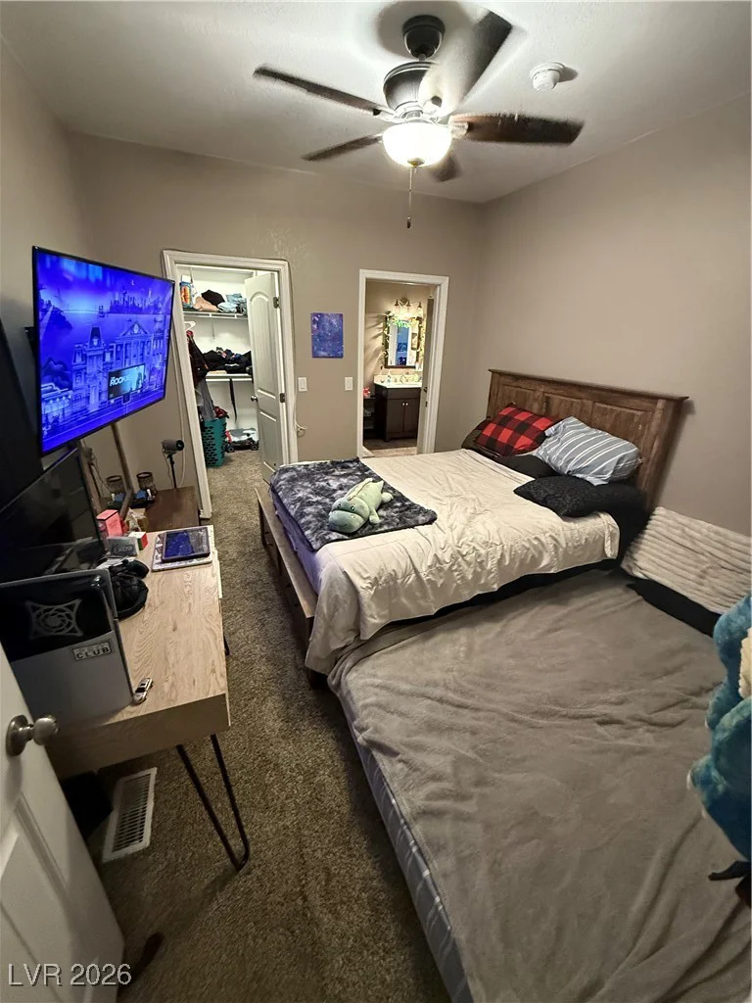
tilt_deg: -23.3
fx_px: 406
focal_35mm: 14
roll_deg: -1.3
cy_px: 502
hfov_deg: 85.7
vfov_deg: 102.1
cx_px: 376
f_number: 2.2
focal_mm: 2.22
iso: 800
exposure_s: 1/60
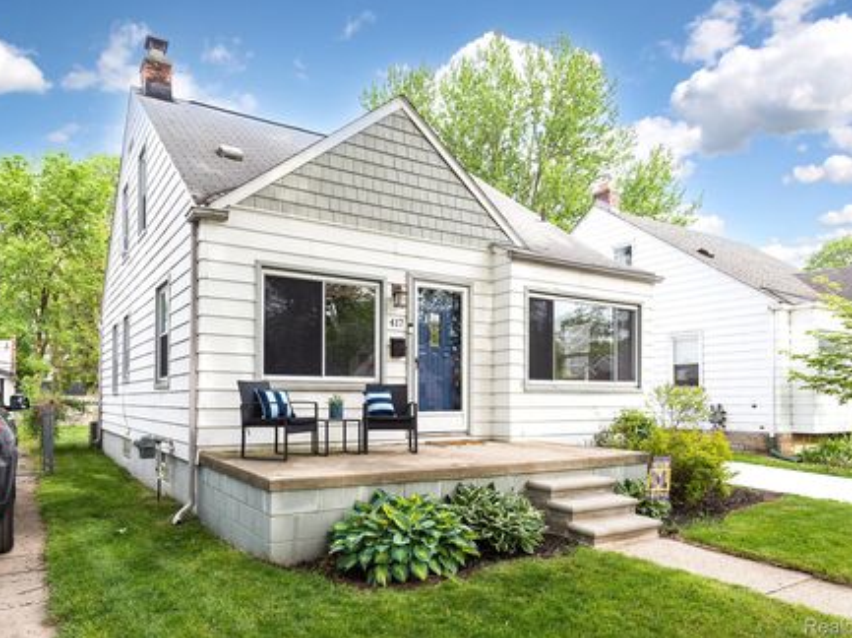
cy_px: 312
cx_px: 407
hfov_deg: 81.7
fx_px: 492
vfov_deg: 65.9
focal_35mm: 20
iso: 400
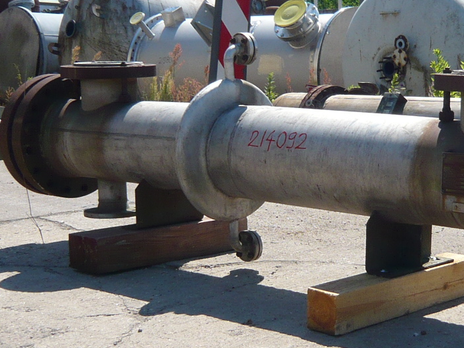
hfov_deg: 25.6
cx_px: 360
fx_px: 1005
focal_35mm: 75
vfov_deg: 19.6
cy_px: 180
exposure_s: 1/160
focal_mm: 4.6
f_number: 8
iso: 100
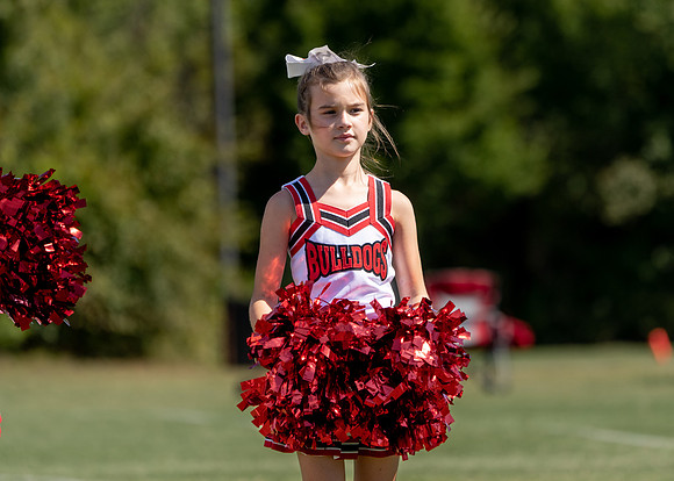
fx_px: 7211
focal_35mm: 377
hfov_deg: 5.4
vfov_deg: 3.8
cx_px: 388
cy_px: 195
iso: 200
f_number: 5.6
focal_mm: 294
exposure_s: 1/1250
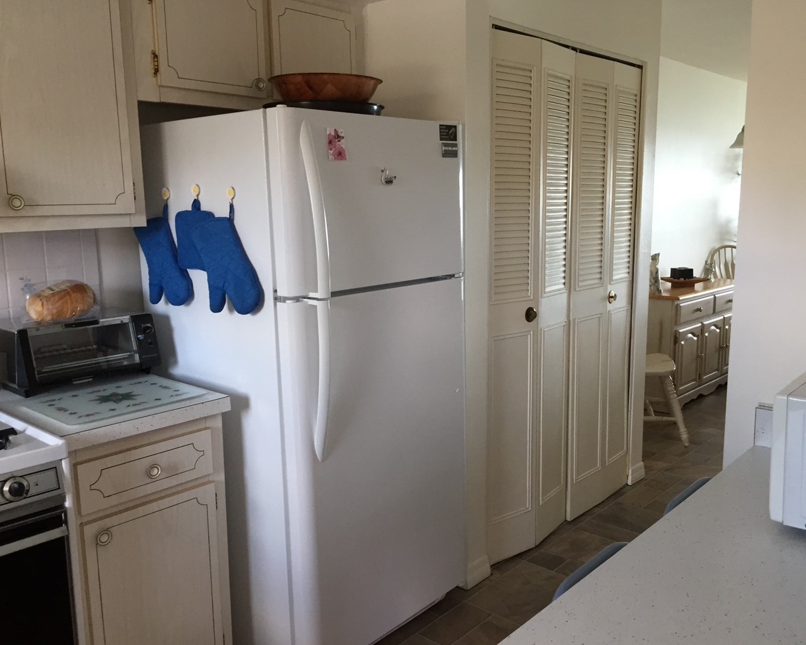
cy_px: 327
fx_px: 740
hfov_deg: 57.1
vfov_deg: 47.1
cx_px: 427
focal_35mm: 31
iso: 100
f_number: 2.2
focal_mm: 4.15
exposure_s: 1/30
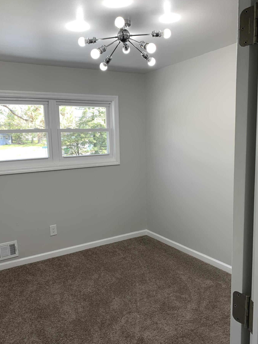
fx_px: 288
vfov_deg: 61.6
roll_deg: +1.9
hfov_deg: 48.2
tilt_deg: -6.1
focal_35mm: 29
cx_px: 115
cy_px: 177
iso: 32
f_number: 1.8
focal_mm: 4.25
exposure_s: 1/120
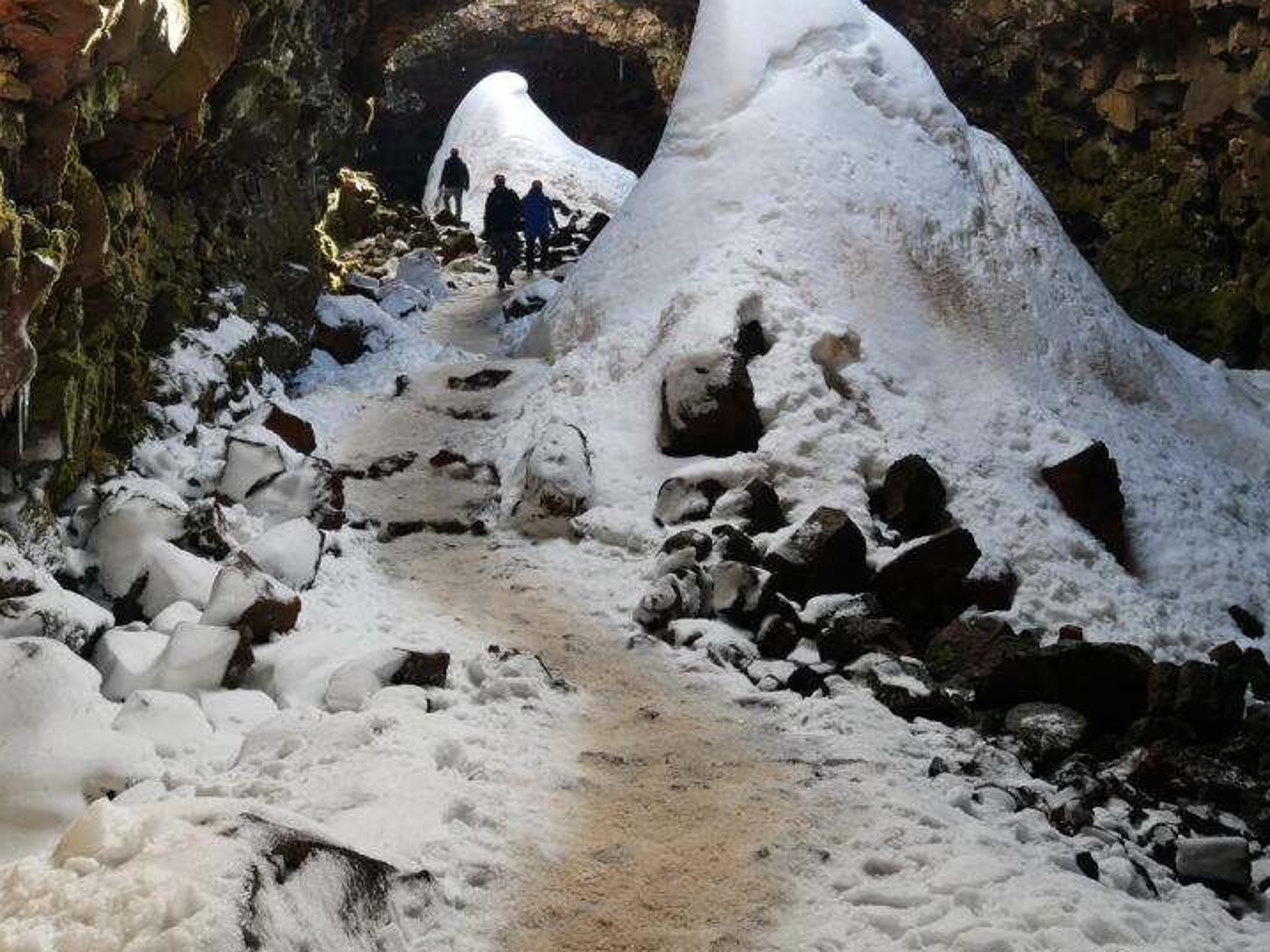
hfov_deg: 46.7
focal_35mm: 40
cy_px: 280
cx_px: 565
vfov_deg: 35.4
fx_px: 1468
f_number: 3.6
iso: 200
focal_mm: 14
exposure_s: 1/80
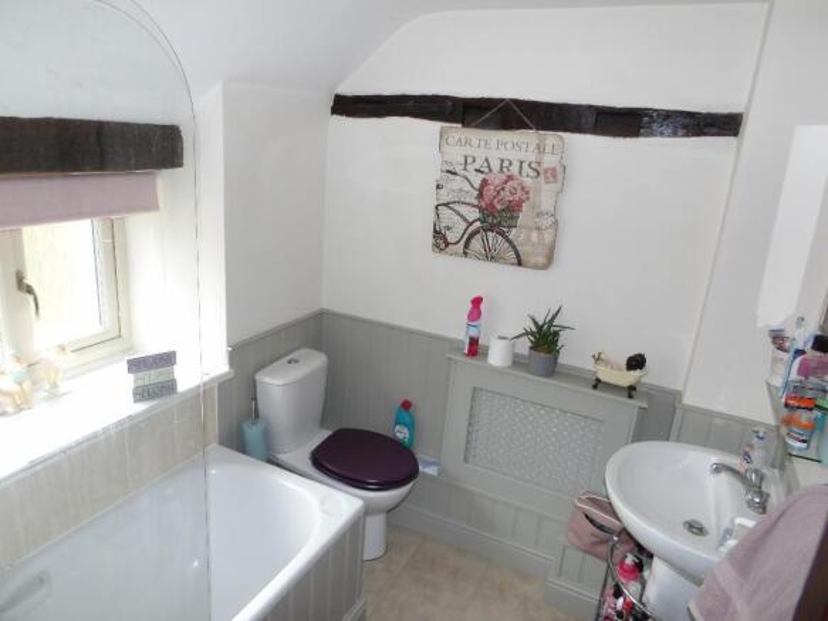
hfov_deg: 71.6
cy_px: 310
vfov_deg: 56.8
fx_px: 574
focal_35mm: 24
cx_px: 414
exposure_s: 1/30
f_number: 4.1
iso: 127
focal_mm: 4.3
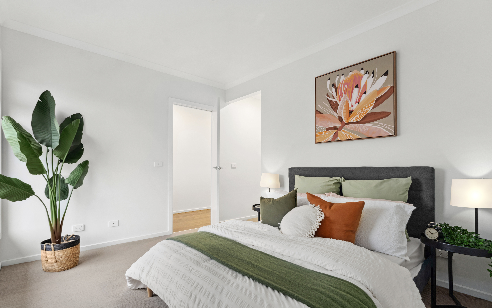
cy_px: 160
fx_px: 227
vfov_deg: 68.2
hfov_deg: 94.4
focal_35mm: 17
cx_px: 222
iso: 160
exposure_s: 1.3
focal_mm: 14.8
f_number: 8
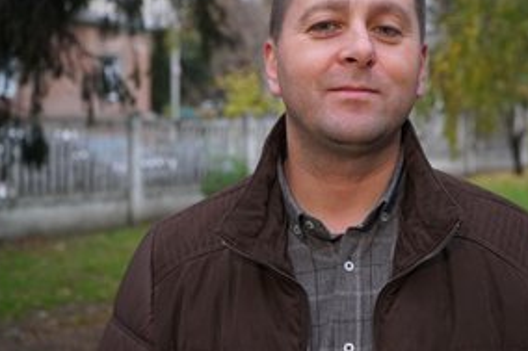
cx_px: 327
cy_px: 112
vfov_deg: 24.4
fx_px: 806
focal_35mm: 55
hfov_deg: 36.1
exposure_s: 1/160
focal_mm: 39
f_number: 4
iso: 3200
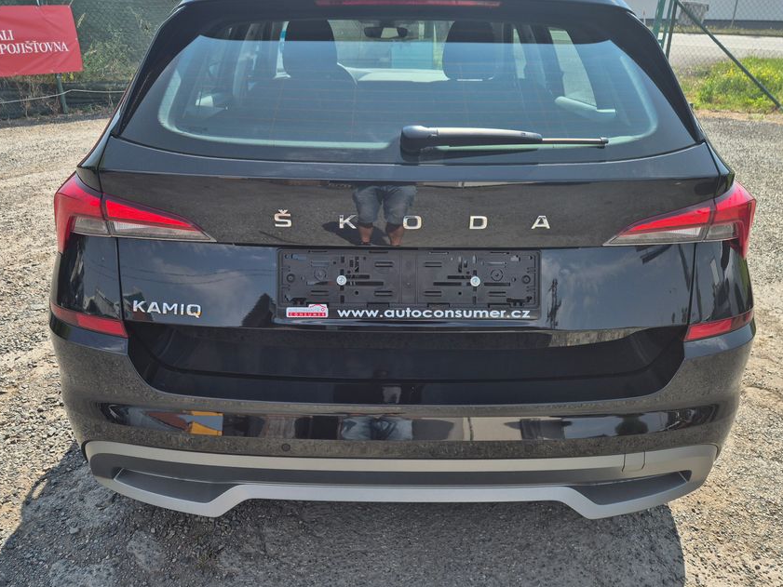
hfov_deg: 63.4
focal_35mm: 28
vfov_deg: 49.6
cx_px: 388
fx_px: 633
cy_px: 252
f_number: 1.8
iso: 25
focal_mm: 5.4
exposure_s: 1/1324
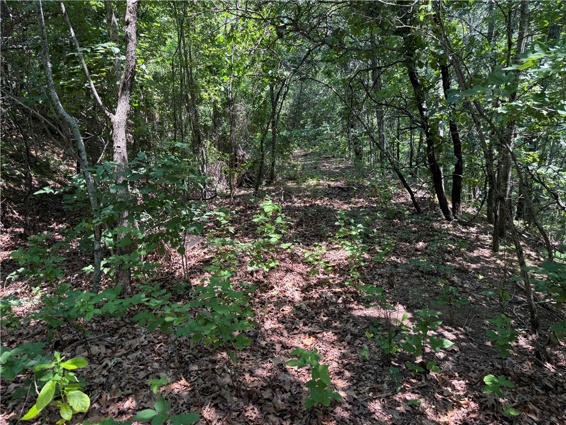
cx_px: 283
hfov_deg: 71.6
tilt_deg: -10.5
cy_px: 212
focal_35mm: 24
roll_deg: +0.0
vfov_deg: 56.8
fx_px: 392
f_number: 1.78
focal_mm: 6.76
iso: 100
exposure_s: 1/350
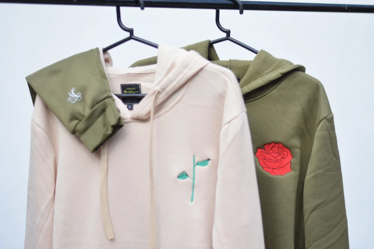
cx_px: 187
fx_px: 779
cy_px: 124
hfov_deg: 27.0
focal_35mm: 75
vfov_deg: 18.2
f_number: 1.8
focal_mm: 50
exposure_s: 1/4000
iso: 400
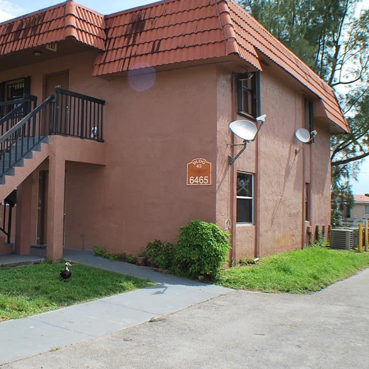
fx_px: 639
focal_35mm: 53
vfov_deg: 32.2
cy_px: 164
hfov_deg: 31.2
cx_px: 60
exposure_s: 1/200
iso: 100
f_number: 7.1
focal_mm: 22
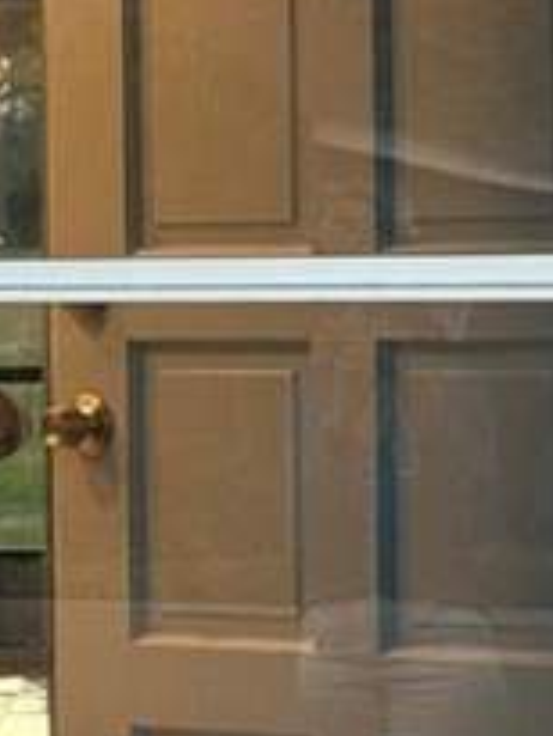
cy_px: 560
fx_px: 5320
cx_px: 506
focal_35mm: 250
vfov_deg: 7.9
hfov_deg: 5.9
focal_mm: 6.76
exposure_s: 1/88
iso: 100
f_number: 1.78
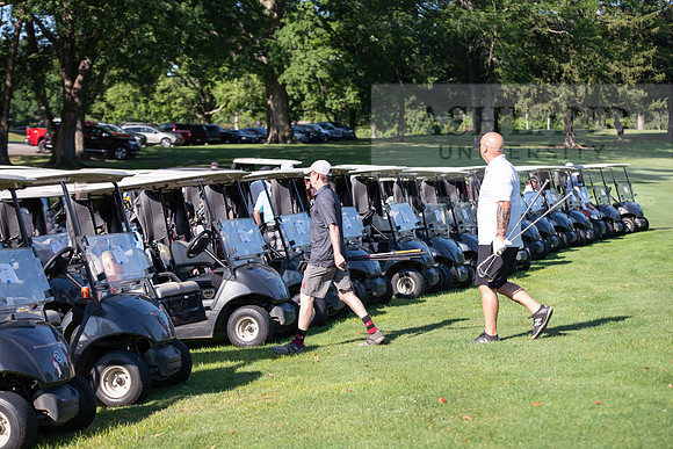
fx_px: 1533
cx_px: 336
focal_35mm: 82
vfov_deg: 16.7
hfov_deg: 24.8
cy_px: 224
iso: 100
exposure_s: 1/400
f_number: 3.5
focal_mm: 82
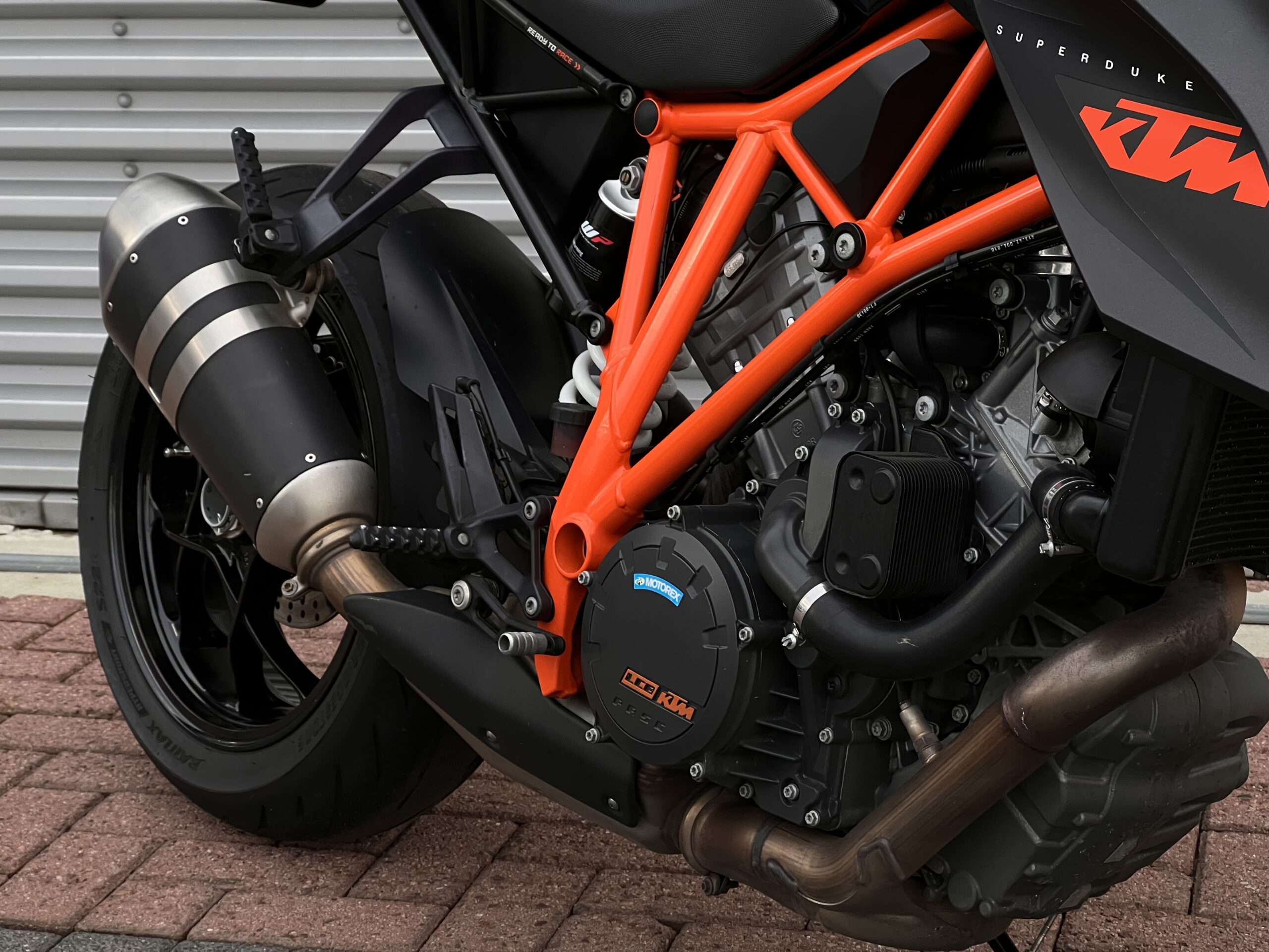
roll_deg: +2.6
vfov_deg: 19.1
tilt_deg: -12.2
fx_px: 2823
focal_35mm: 77
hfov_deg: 25.3
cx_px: 634
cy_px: 476
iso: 250
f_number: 2.8
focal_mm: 9
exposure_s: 1/100
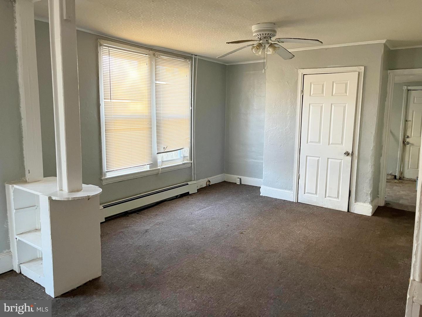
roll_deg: -0.7
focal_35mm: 26
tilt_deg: -7.3
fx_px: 317
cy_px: 158
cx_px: 211
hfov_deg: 67.3
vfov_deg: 53.1
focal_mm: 5.1
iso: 250
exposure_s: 1/60
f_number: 1.6
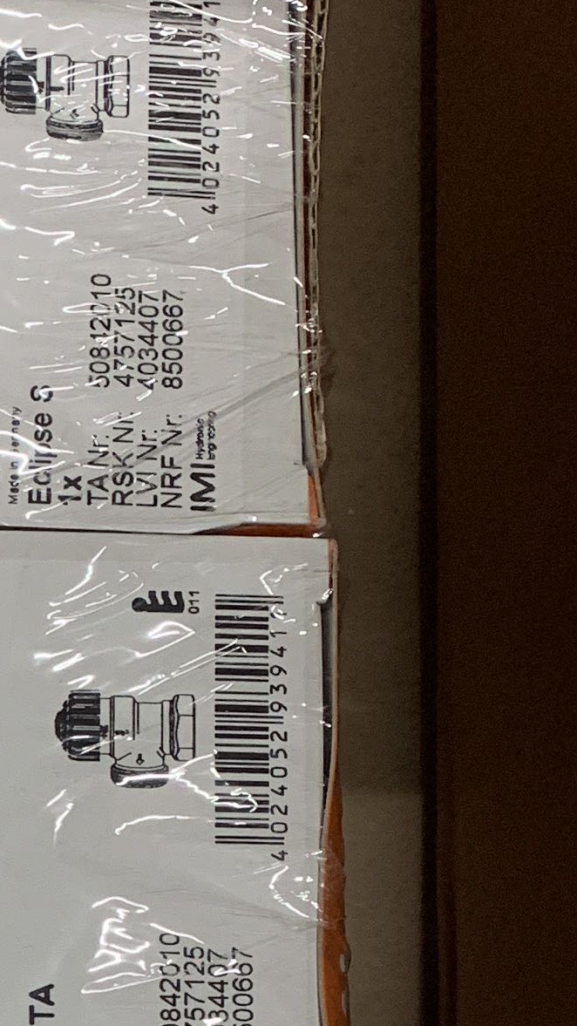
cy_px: 1187
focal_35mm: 97
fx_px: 2639
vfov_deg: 20.7
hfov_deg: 11.1
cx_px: -662
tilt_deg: -82.4
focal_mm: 4.25
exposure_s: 1/93
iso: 100
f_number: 1.8
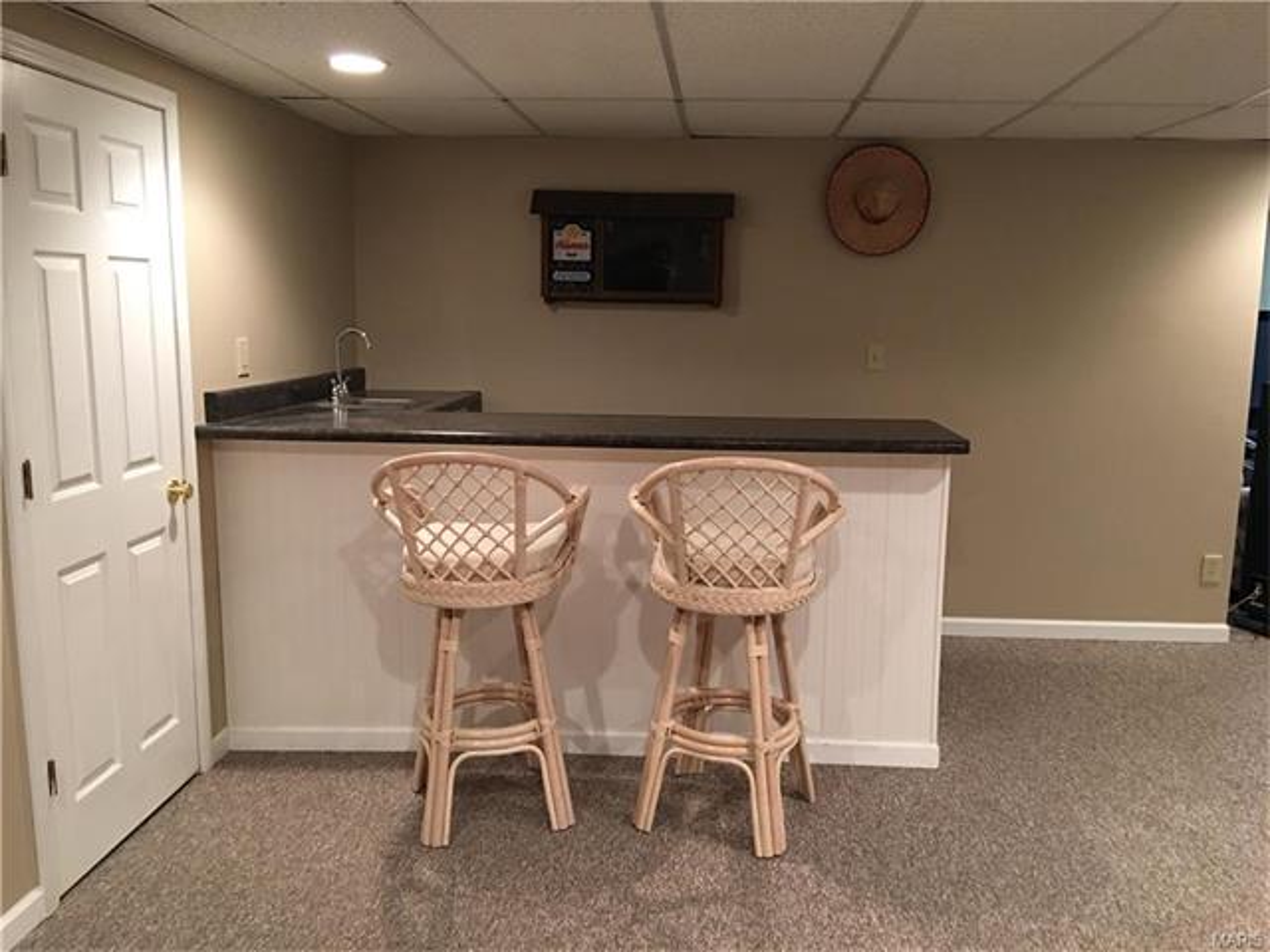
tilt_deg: -8.4
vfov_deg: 48.2
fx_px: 1064
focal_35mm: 29
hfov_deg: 61.7
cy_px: 476
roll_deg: -1.1
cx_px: 635
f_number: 2.2
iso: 100
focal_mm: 4.15
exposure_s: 1/10
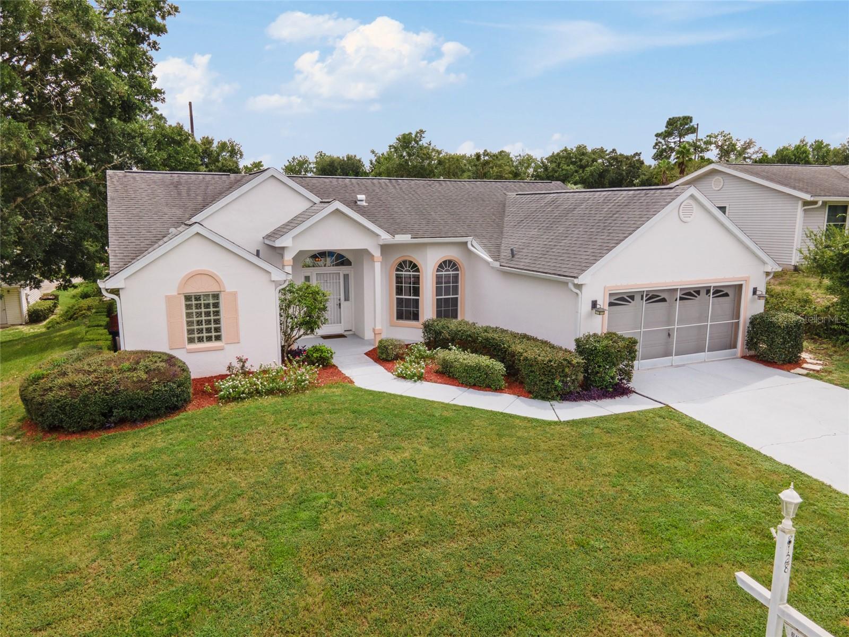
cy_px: 318
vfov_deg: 56.8
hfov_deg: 71.6
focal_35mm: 24
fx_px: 589
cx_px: 424
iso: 100
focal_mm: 4.5
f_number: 2.8
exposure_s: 1/40
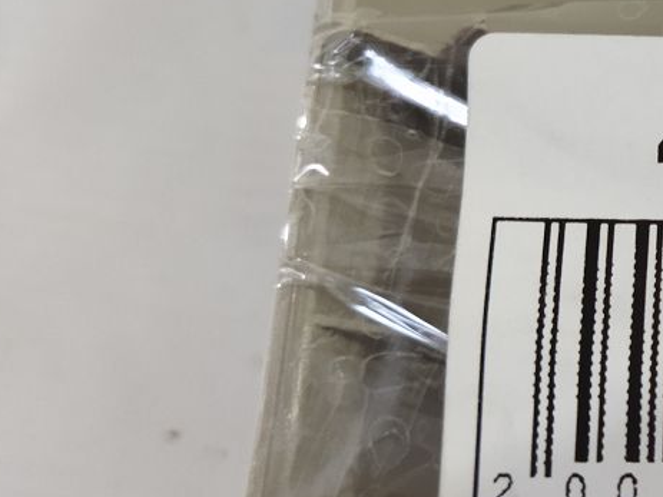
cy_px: 215
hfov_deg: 24.8
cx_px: 815
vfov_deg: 21.0
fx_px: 1340
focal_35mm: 70
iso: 203
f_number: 1.79
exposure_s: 1/50
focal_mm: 4.71
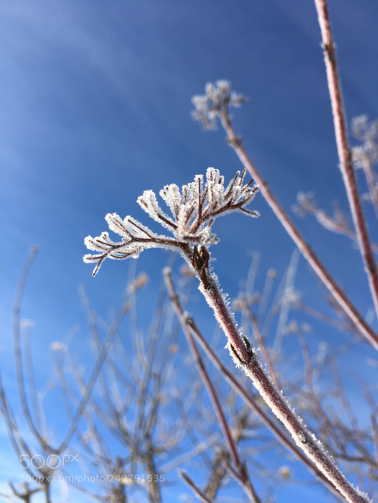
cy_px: 252
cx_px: 189
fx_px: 422
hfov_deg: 48.2
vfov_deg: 61.7
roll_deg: -14.8
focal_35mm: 29
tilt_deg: +43.3
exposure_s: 1/1451
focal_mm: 4.15
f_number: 2.2
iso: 25
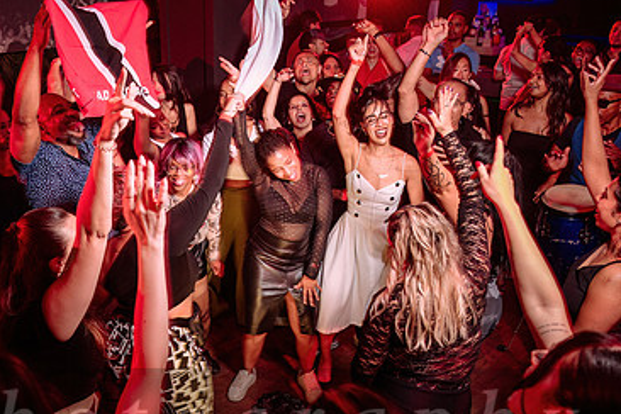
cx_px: 231
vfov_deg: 35.0
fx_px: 655
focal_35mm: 38
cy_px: 193
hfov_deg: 50.2
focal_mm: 24
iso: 800
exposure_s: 1/40
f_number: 3.2
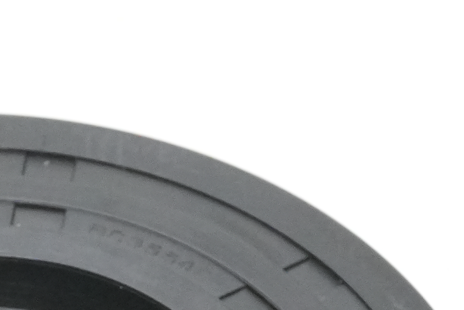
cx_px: -152
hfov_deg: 7.8
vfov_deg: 5.2
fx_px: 3351
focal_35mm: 260
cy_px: 649
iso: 3200
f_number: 11
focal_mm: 34
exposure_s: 1/160
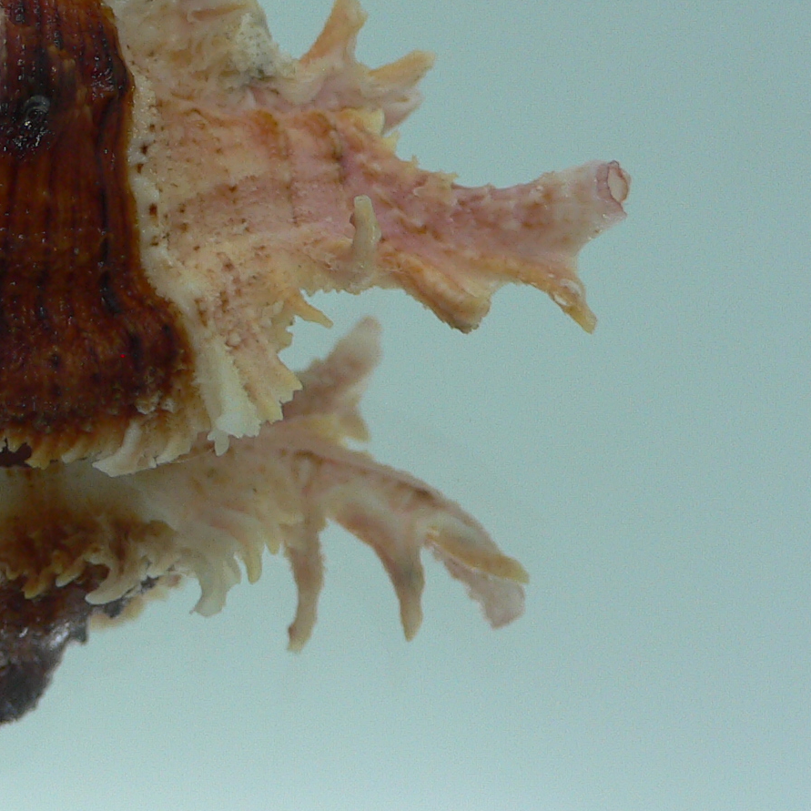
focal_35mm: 70
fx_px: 1855
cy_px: 220
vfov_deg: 24.4
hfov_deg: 23.7
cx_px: 20
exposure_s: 1/60
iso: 80
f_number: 2.8
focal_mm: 4.6
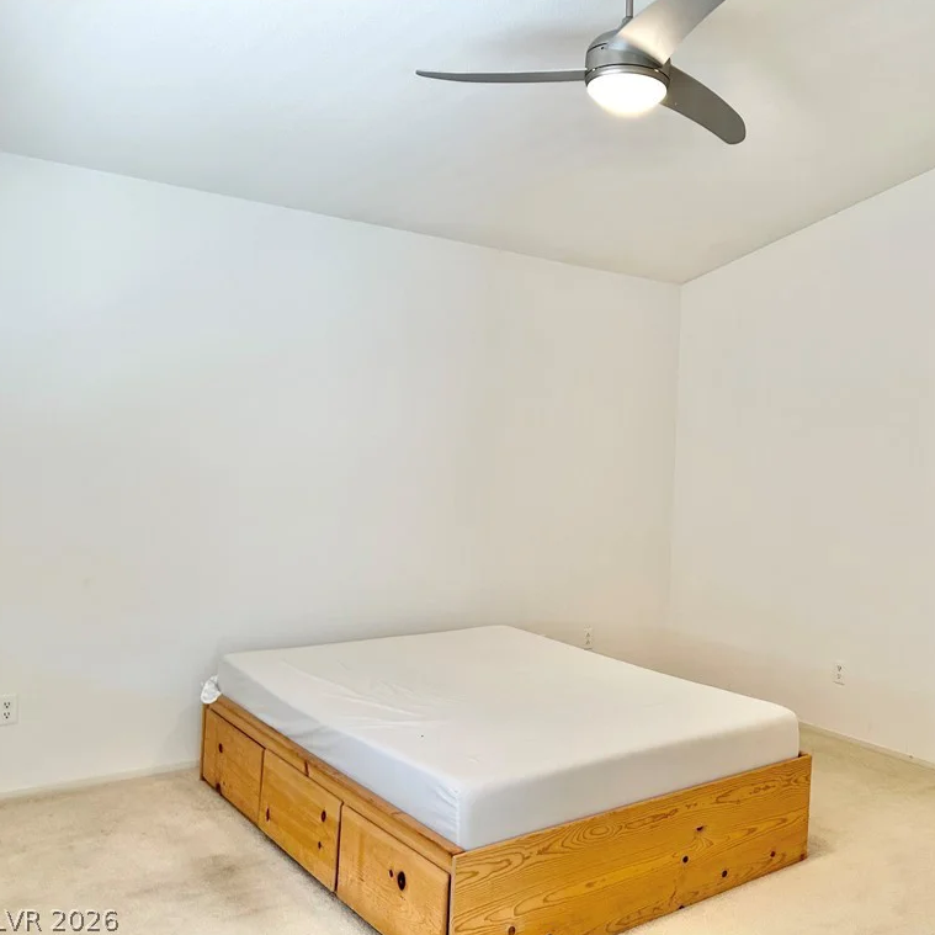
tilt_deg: -0.6
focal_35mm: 31
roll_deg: -1.8
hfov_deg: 51.7
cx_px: 613
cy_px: 467
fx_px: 947
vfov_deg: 52.5
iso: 100
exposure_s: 1/120
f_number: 1.5
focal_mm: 5.7
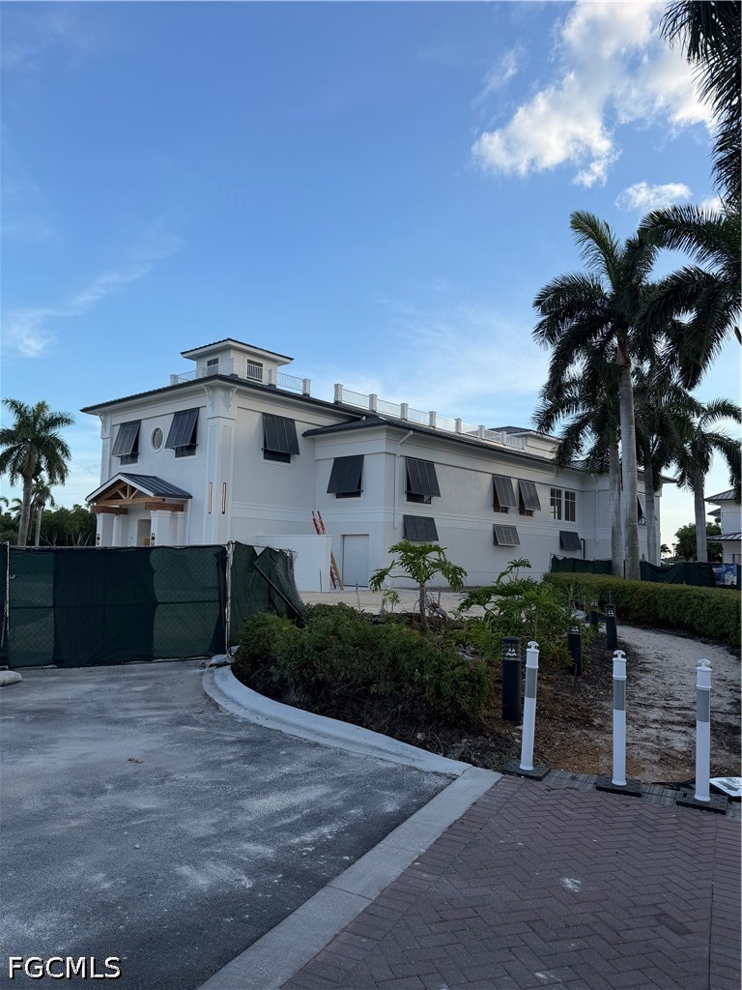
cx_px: 371
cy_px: 495
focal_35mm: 24
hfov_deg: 56.8
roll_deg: -0.9
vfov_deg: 71.6
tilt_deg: +4.5
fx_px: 686
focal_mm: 6.76
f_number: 1.78
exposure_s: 1/1727
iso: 80
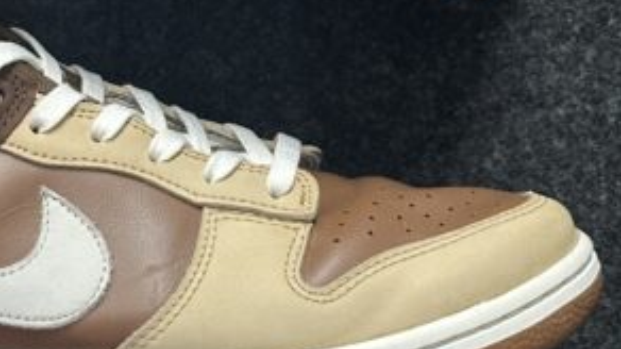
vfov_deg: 8.4
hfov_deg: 14.9
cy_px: -16
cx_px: 91
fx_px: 2354
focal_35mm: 143
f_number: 1.78
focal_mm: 6.86
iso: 250
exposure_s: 1/33
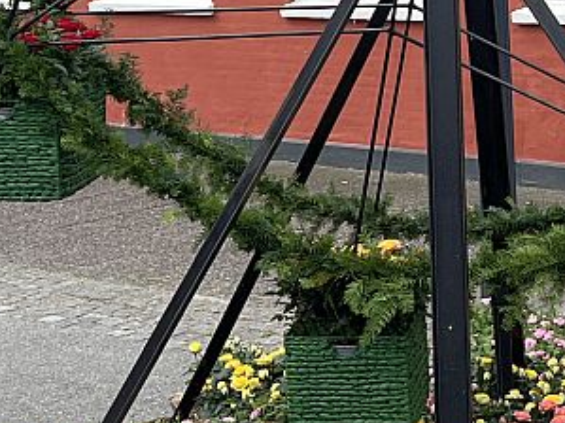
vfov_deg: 12.6
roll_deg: +2.4
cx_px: 504
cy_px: 0
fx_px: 1893
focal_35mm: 116
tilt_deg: -4.7
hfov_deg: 16.8
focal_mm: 5.1
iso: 50
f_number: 1.6
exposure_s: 1/605
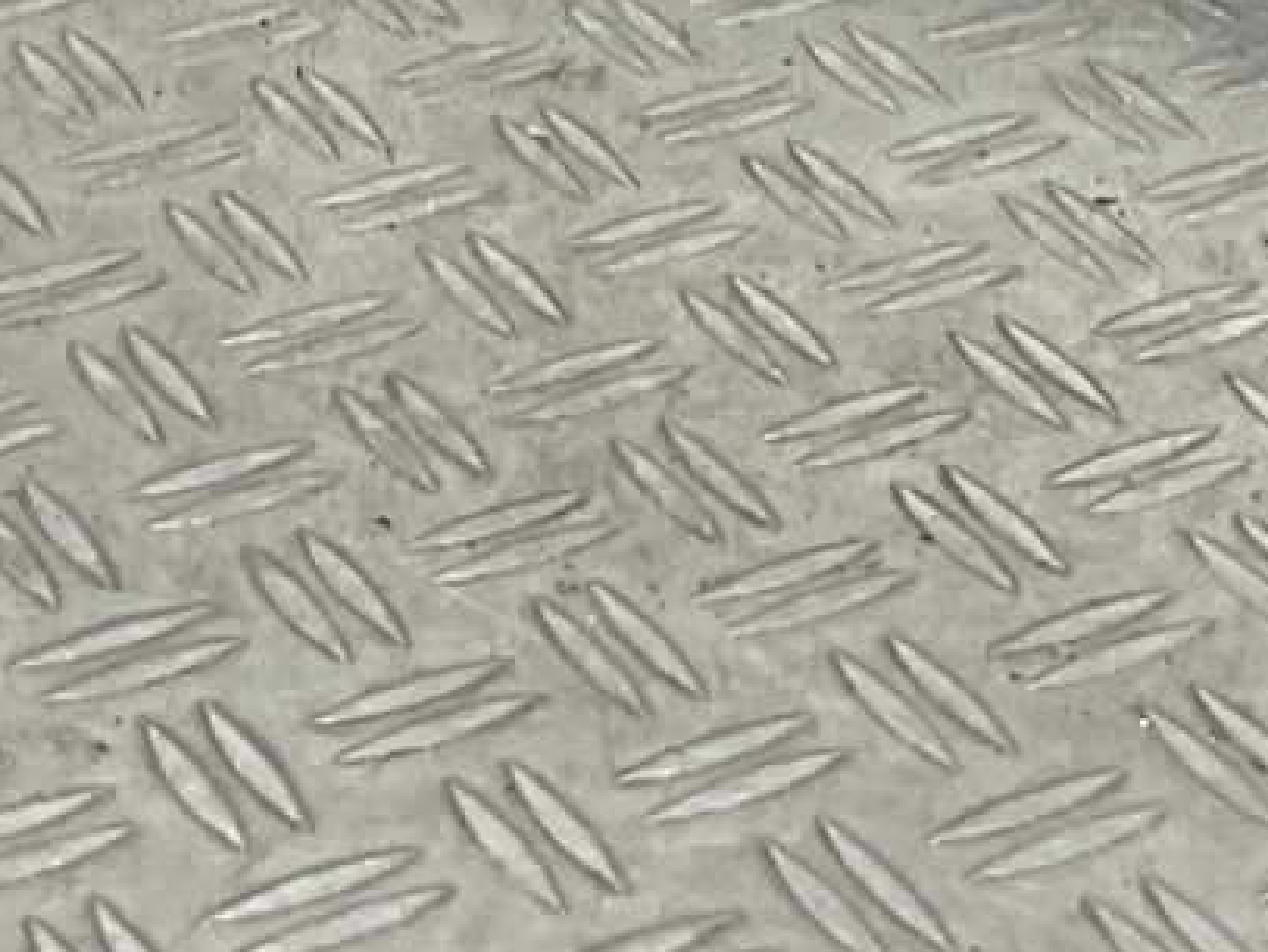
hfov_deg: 13.7
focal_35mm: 144
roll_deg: -2.3
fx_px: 5278
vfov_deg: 9.3
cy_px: -1270
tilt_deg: -14.1
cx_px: 490
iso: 16
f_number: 1.8
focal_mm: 3
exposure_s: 1/102
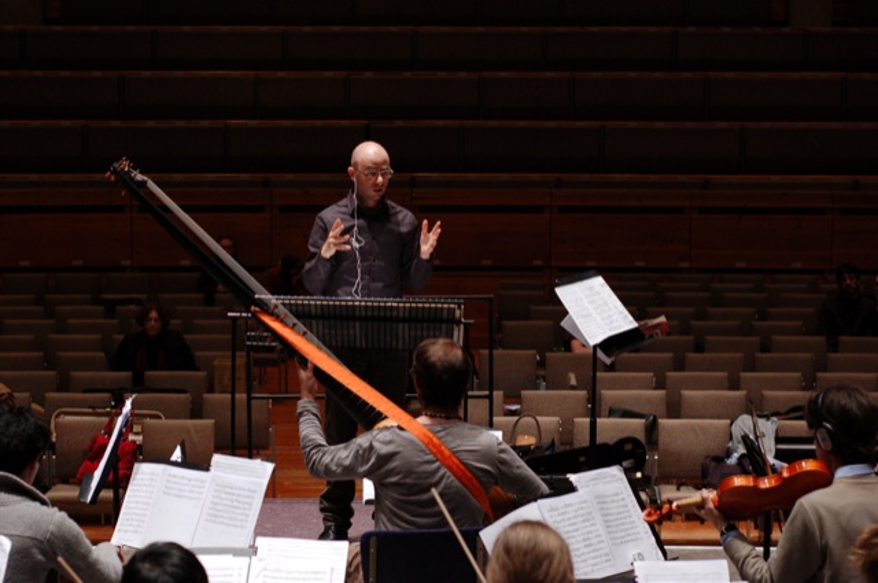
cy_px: 292
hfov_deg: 27.0
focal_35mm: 75
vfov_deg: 18.1
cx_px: 439
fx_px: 1827
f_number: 3.5
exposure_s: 1/50
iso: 800
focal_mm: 50
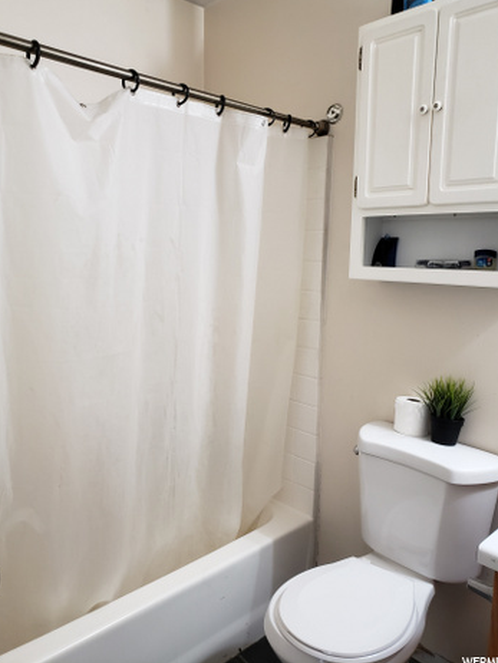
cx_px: 250
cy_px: 323
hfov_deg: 51.4
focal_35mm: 27
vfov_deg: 65.3
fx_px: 517
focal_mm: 4.3
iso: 250
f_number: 2.4
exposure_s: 1/20
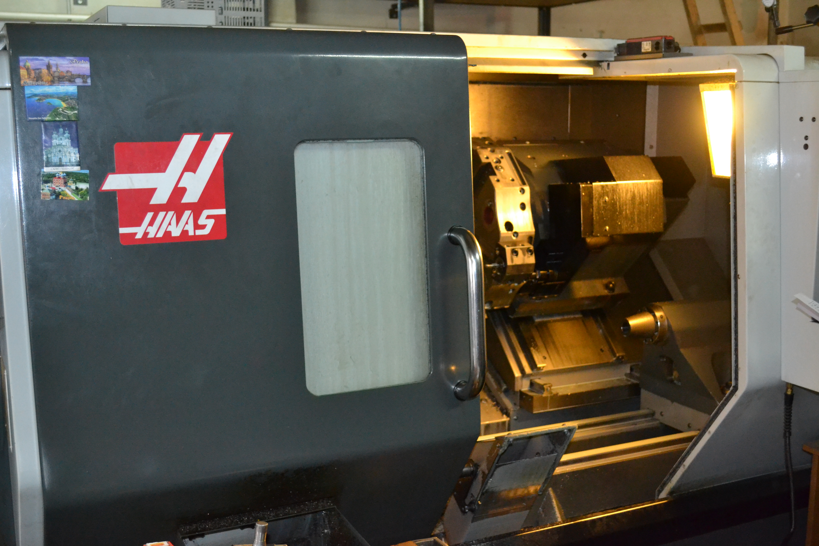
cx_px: 410
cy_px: 273
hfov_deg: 46.4
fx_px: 955
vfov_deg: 31.9
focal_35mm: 42
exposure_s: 1/60
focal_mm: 28
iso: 3200
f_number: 4.5
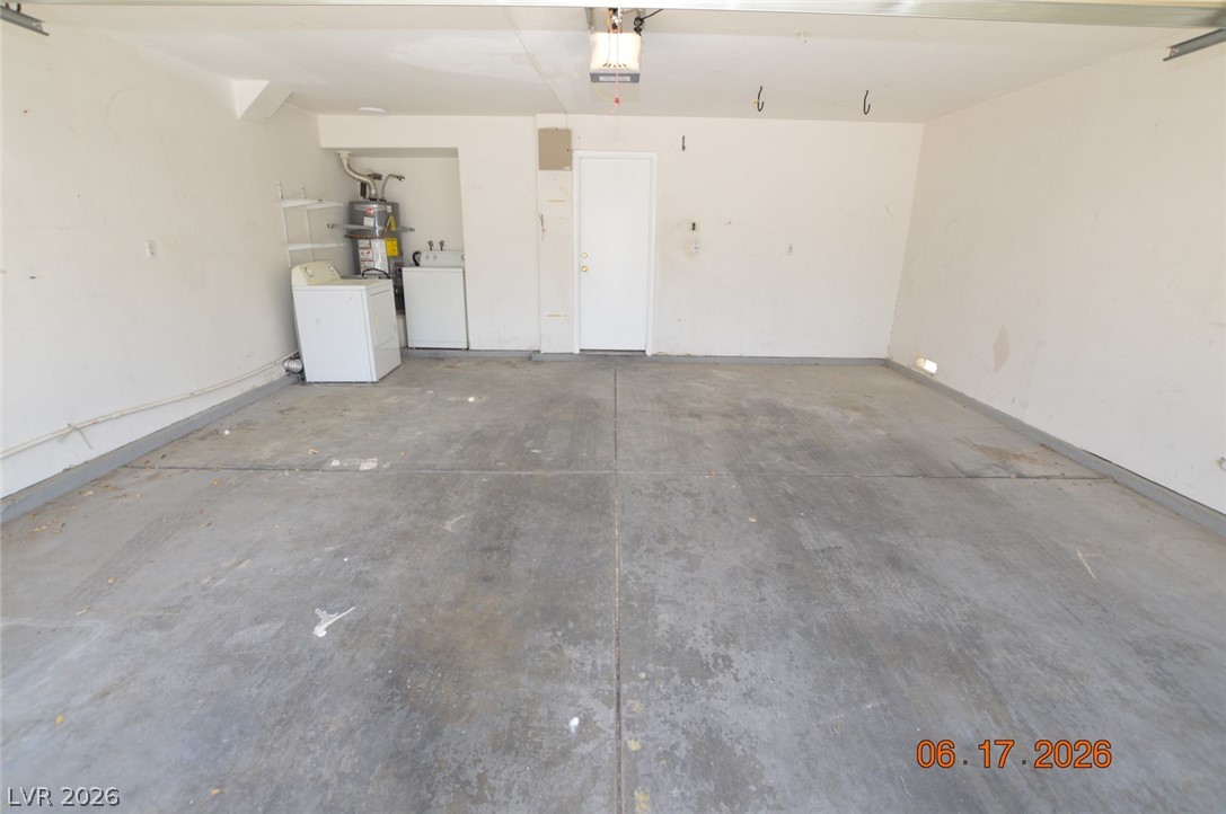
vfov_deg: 77.2
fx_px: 510
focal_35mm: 15
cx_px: 613
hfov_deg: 100.5
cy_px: 407
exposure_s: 1/125
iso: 400
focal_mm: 10
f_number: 5.6
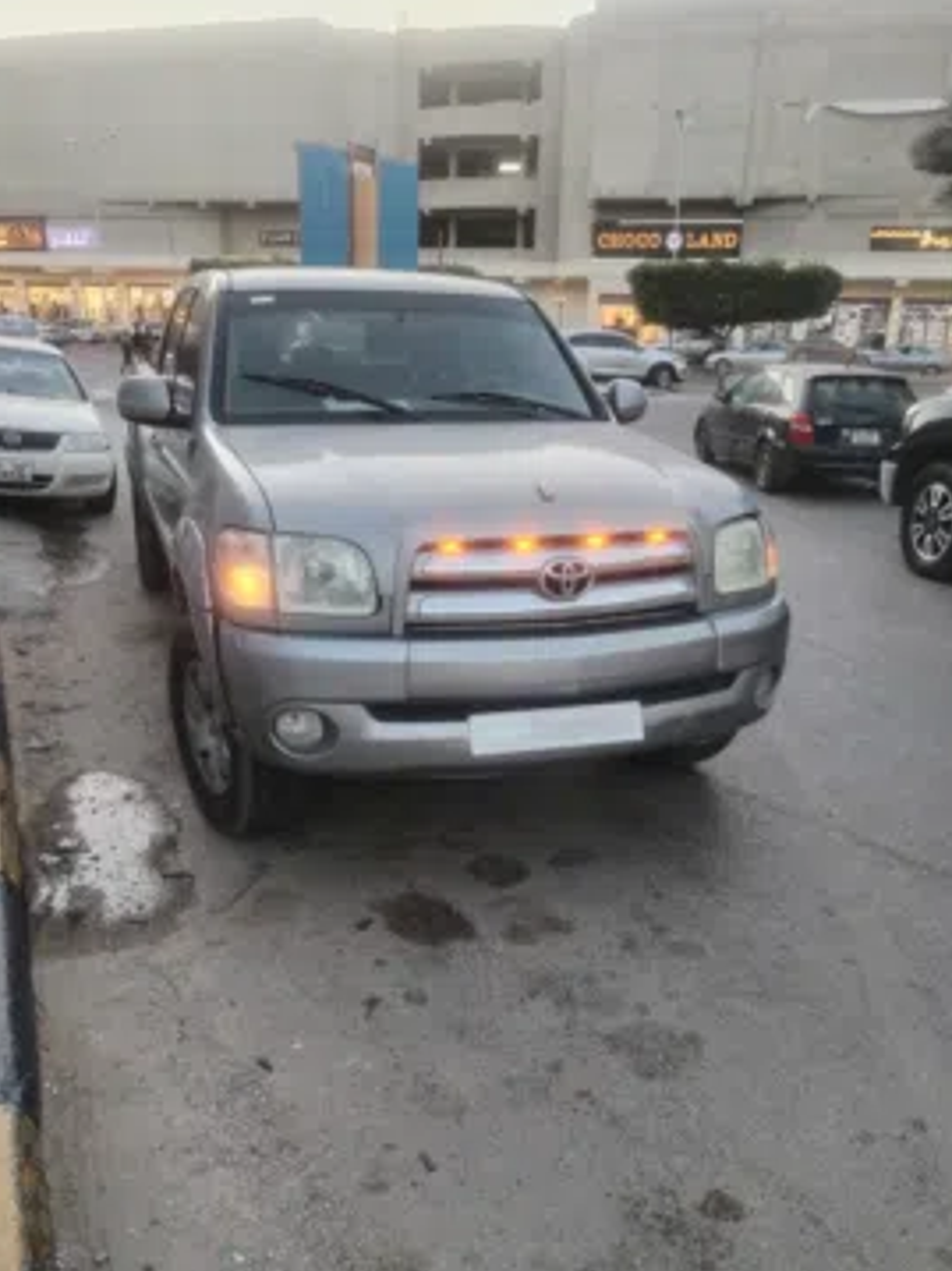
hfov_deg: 48.2
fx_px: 1064
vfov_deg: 61.6
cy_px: 676
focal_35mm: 29
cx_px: 495
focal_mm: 4.75
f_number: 1.8
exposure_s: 1/60
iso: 316
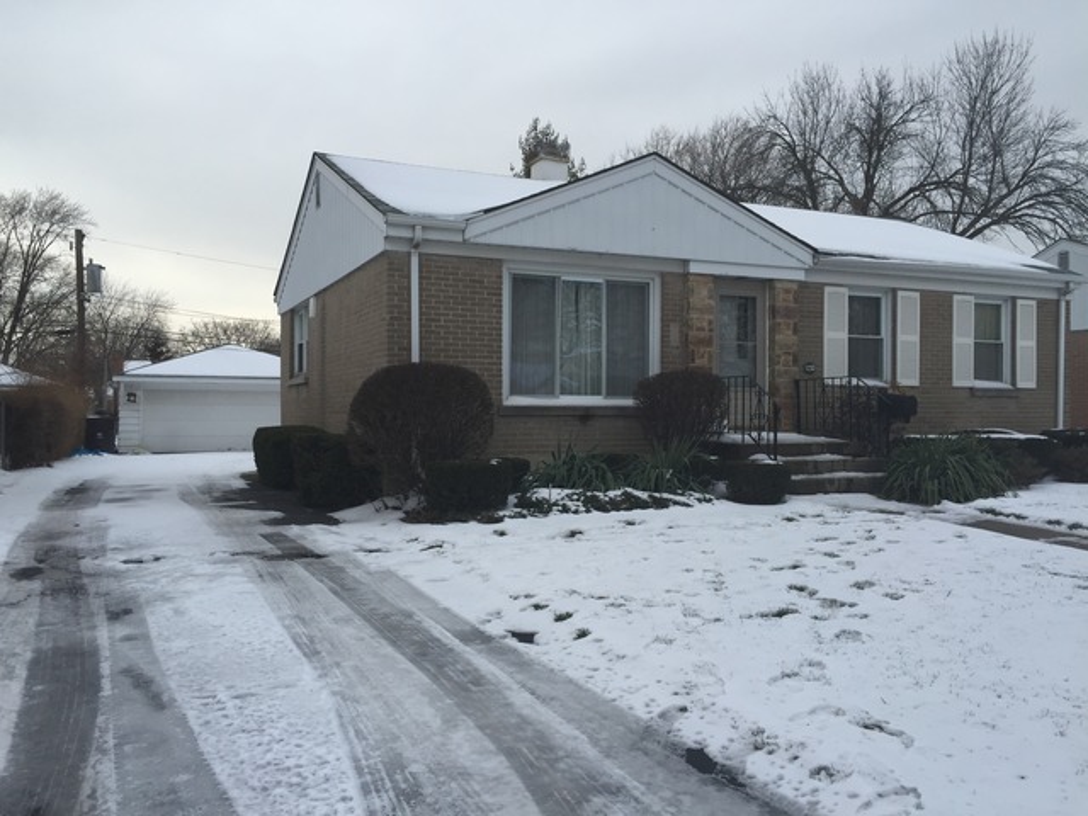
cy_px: 408
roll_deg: +0.6
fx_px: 911
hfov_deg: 61.7
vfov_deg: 48.2
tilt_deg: -0.7
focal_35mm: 29
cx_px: 544
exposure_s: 1/514
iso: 32
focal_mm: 4.15
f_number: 2.2
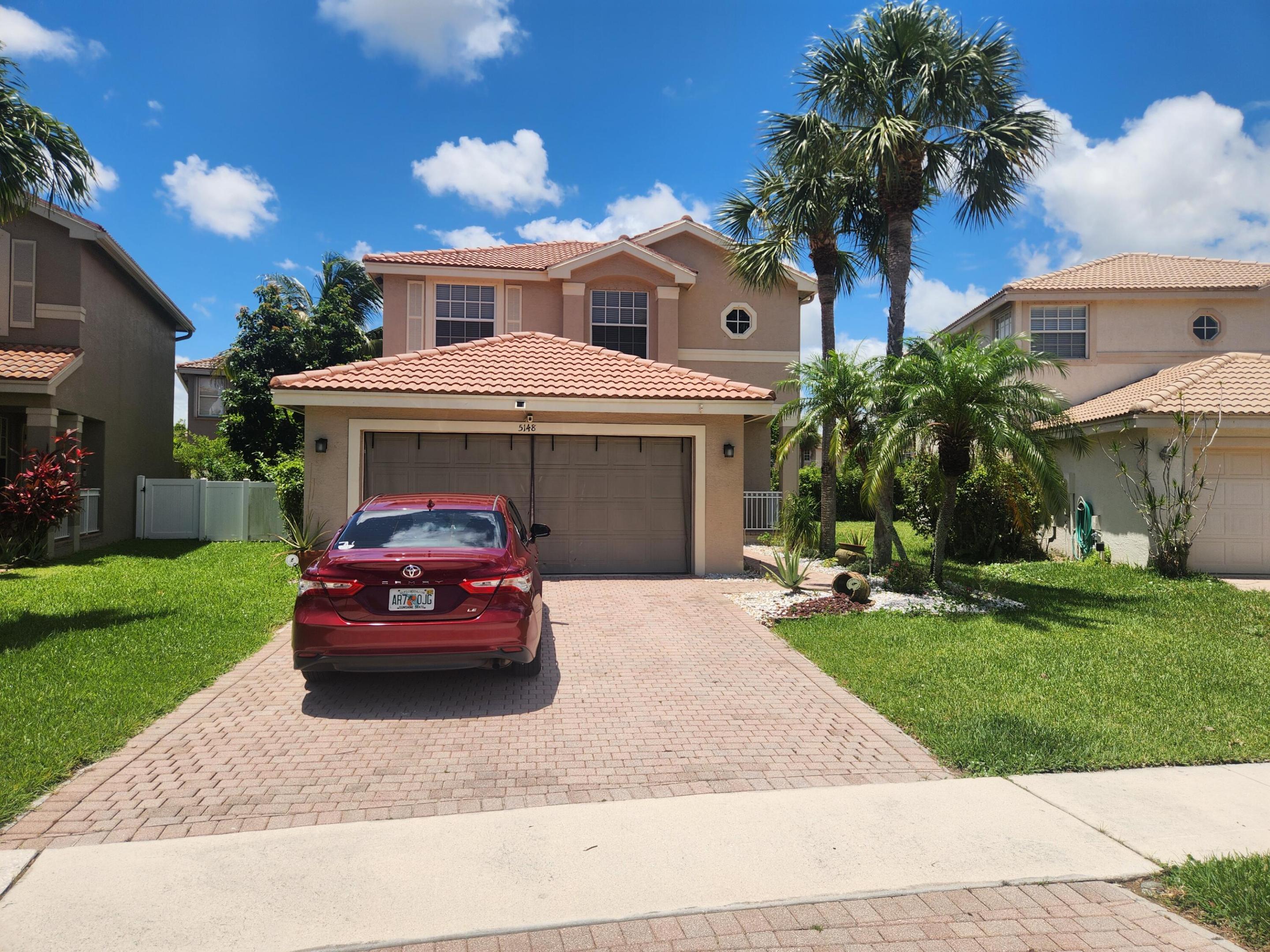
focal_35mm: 23
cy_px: 476
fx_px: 844
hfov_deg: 73.9
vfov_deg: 58.9
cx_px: 635
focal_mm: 5.4
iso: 20
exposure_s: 1/2283
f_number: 1.8
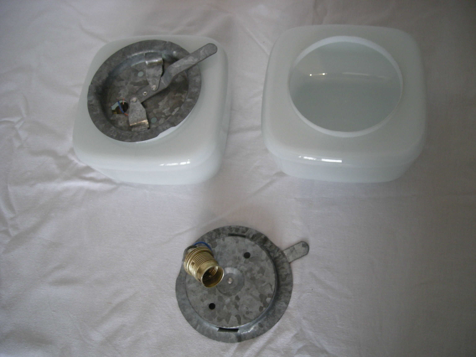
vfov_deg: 40.7
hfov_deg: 52.6
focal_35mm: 35
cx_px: 238
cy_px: 178
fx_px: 481
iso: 182
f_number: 2.8
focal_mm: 5.7
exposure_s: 1/54.3
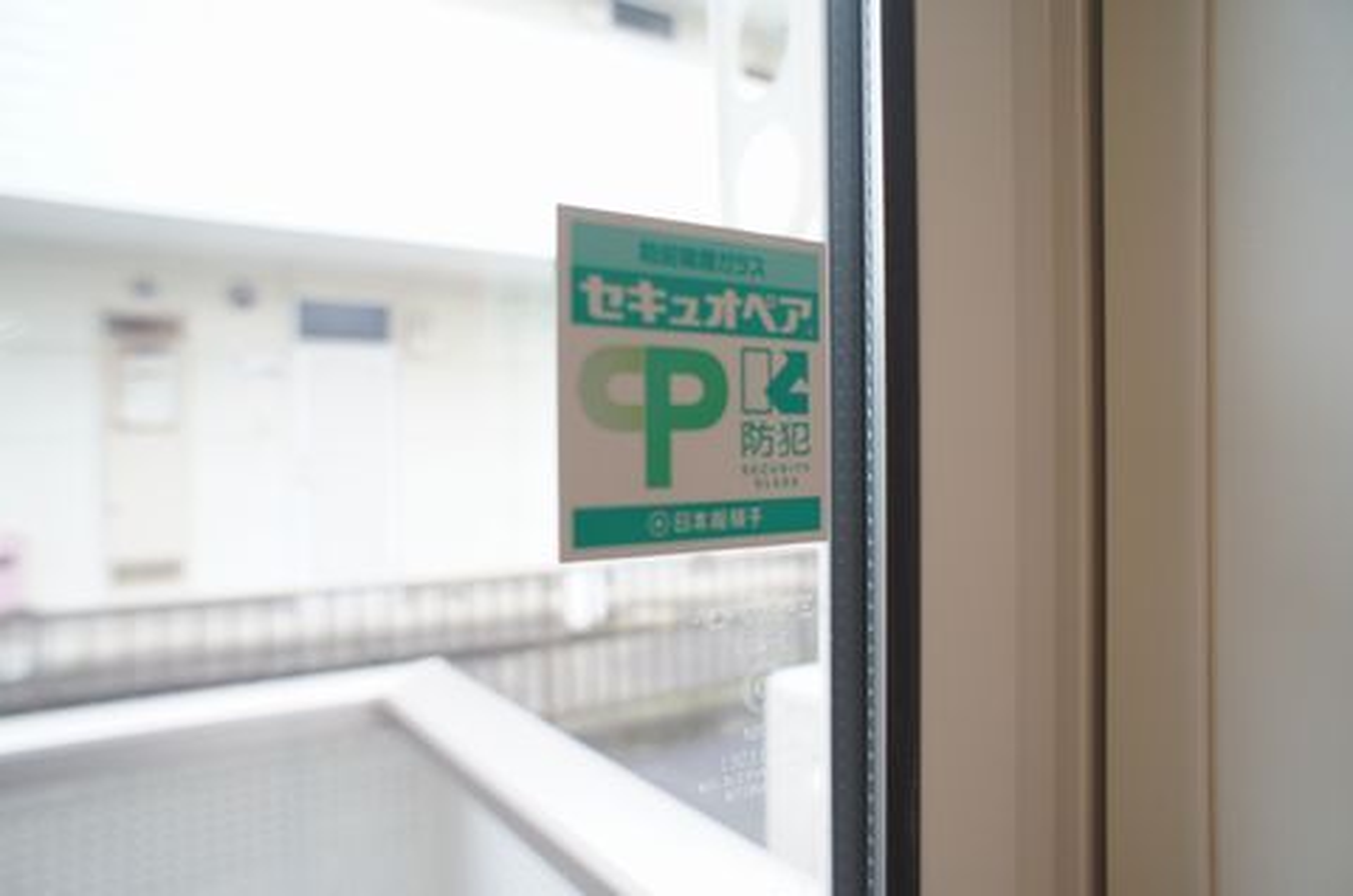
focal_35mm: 24
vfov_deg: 52.9
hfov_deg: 73.8
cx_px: 676
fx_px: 900
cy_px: 448
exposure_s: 1/60
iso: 200
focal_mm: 16
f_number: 4
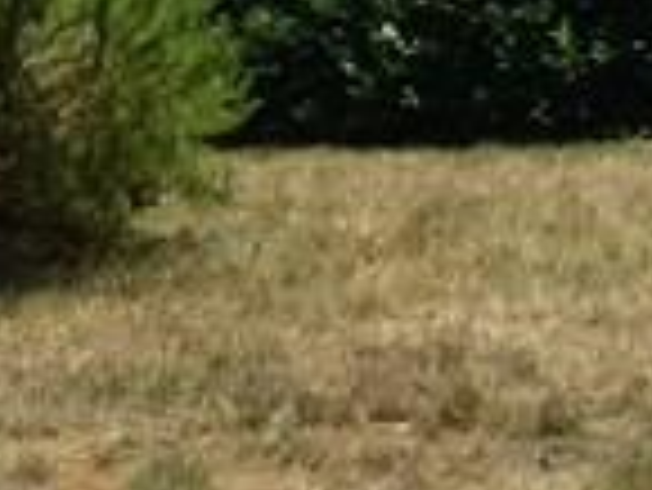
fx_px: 5467
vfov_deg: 5.0
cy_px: -800
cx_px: 2145
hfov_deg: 6.1
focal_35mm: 290
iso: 100
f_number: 3.8
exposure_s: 1/800
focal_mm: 7.4
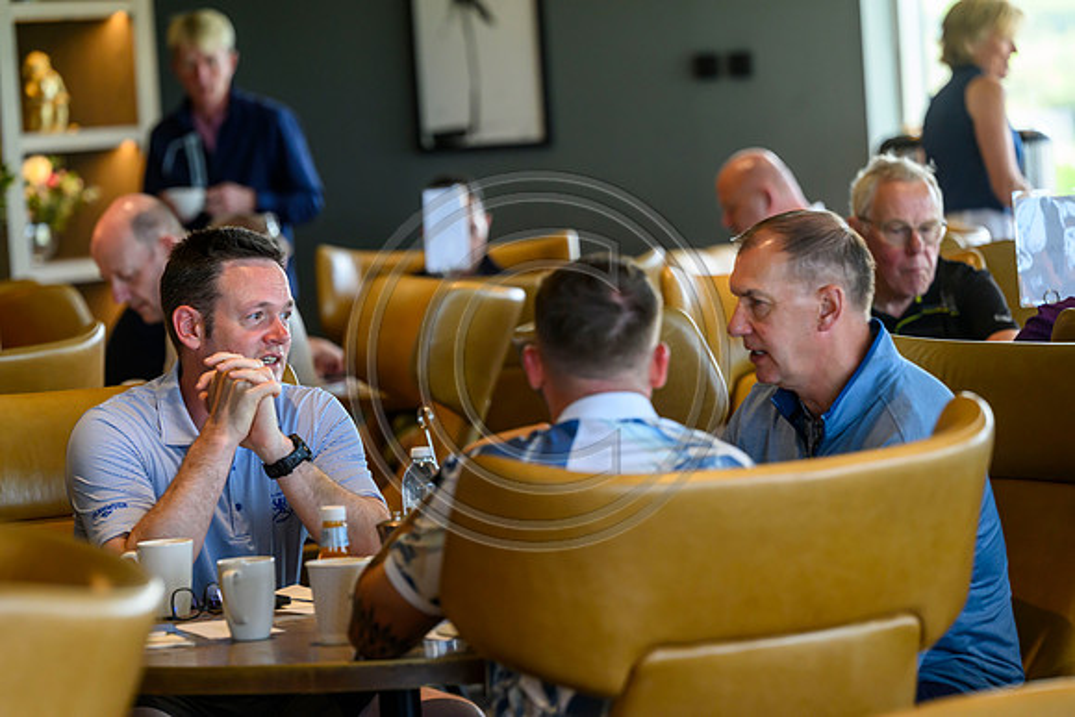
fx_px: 4928
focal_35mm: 165
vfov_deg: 8.3
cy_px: 358
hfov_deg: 12.4
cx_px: 538
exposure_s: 1/400
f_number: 4
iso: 2000
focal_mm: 165
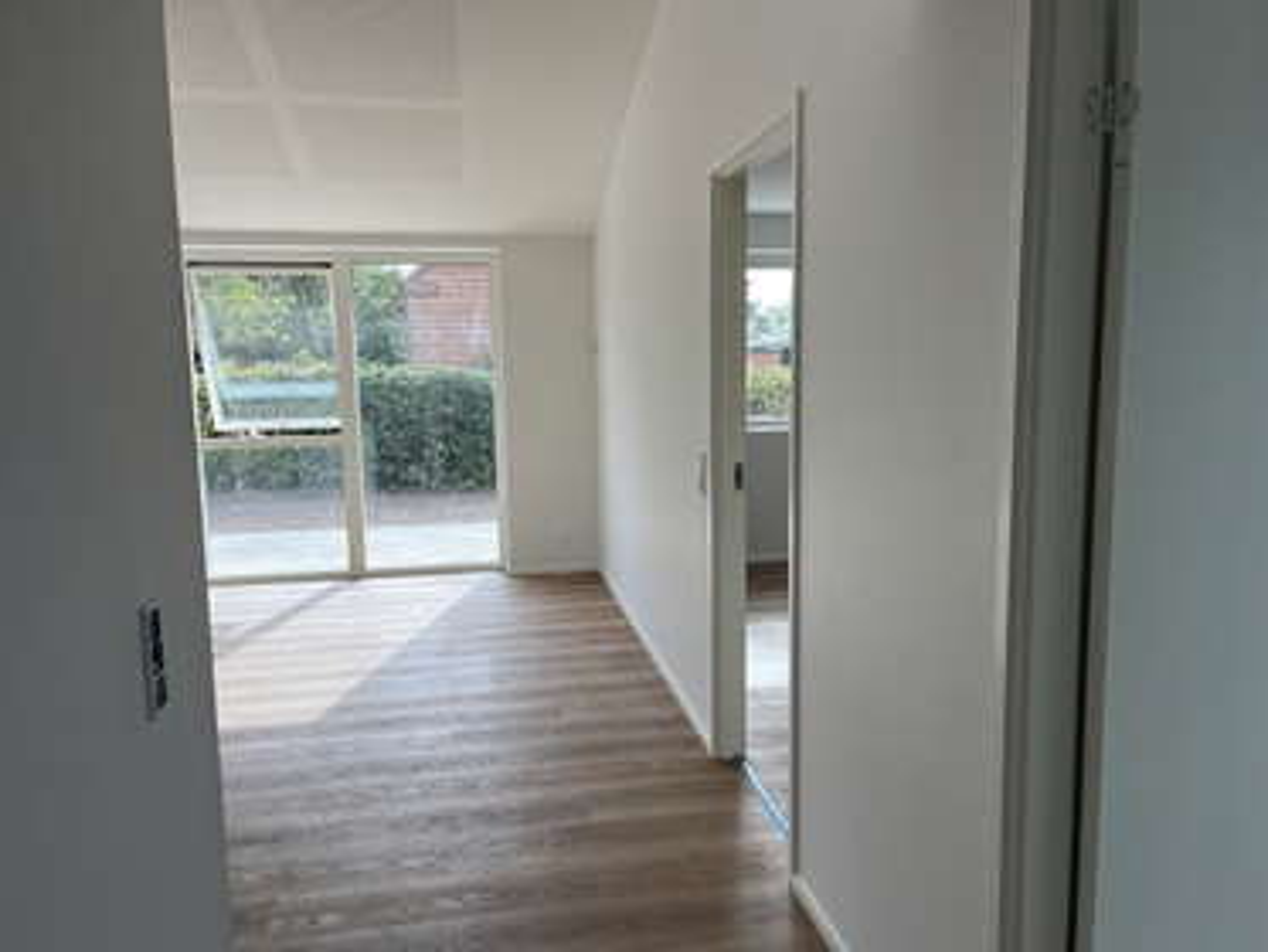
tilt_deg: -10.3
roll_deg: -1.3
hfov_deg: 67.3
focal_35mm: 26
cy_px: 476
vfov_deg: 53.1
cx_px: 634
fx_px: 953
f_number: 1.6
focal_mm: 5.1
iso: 50
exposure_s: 1/422
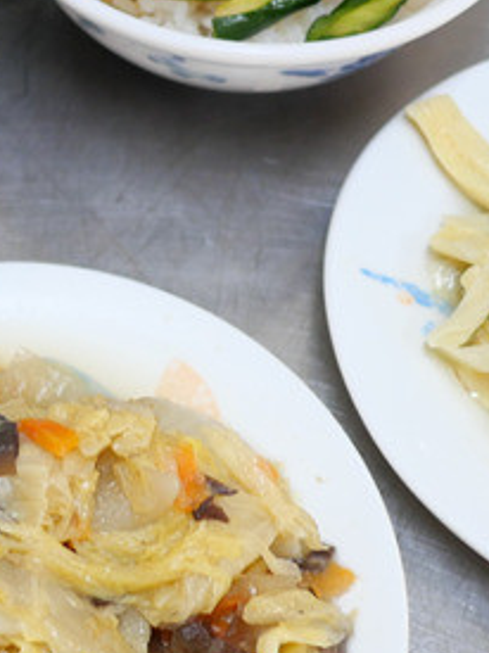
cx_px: -83
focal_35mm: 109
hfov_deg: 13.2
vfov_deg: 17.9
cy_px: 152
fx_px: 2055
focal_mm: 15
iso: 400
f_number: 1.7
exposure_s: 1/60
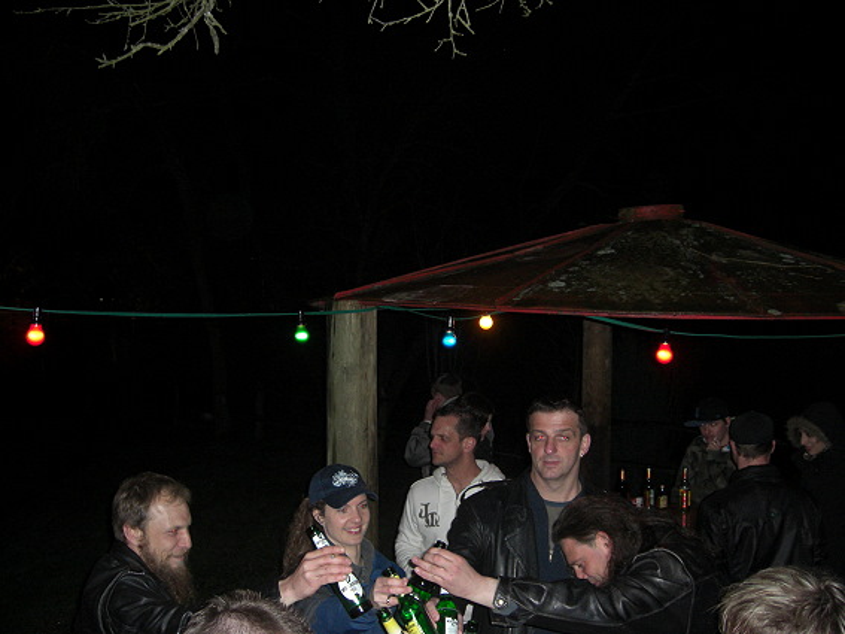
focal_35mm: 38
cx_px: 422
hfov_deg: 49.0
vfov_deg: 37.7
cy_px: 317
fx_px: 927
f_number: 2.8
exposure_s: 1/60
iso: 200
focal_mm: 7.9
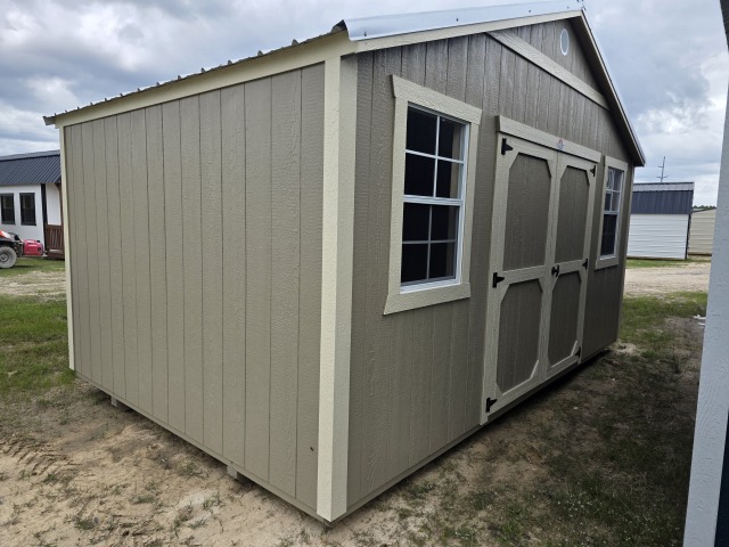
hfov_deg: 73.9
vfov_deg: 58.9
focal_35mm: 23
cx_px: 364
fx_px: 484
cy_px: 274
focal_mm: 6.3
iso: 80
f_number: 1.7
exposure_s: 1/3512
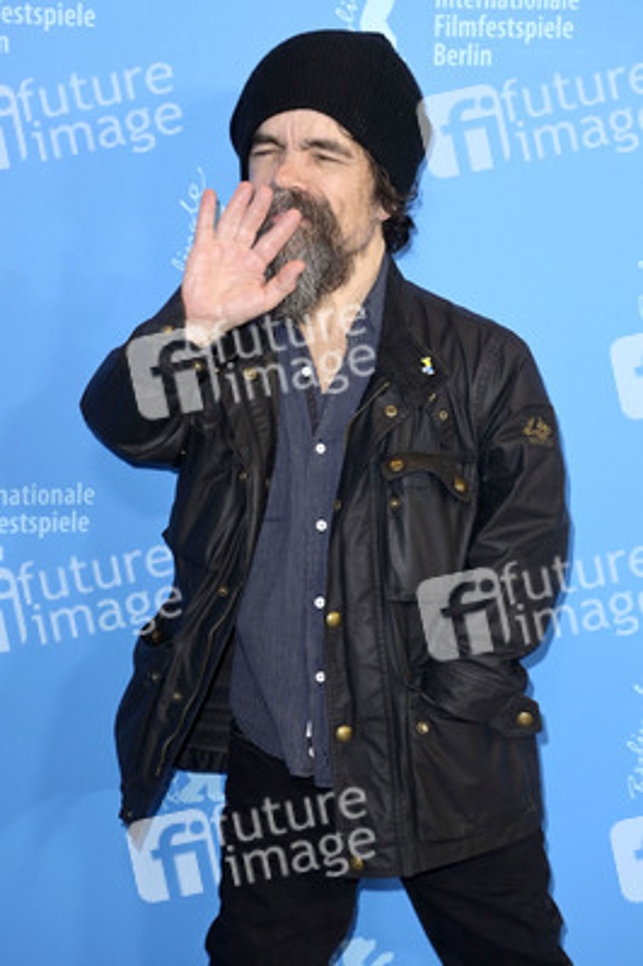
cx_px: 322
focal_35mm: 135
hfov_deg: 10.1
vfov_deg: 15.2
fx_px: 3623
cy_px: 483
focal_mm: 135
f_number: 5.6
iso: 1000
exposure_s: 1/250
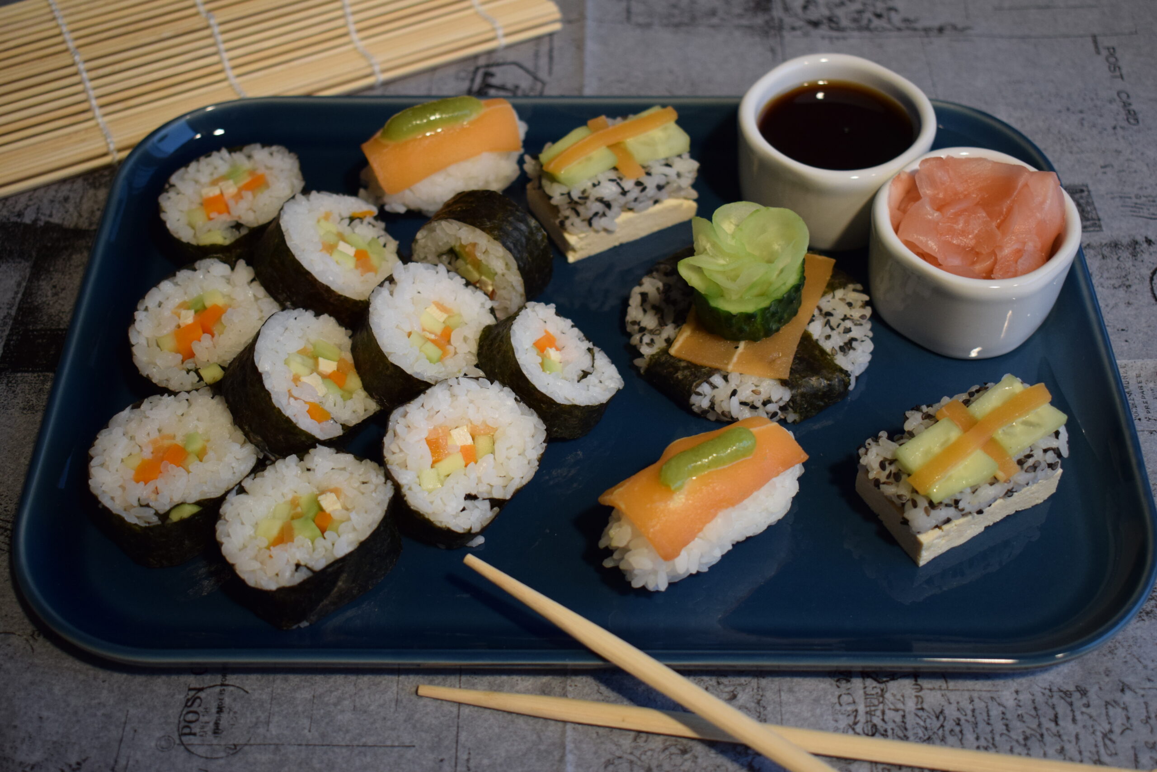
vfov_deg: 26.5
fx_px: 1639
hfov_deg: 38.9
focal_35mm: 51
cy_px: 386
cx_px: 578
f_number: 4.5
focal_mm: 34
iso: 1000
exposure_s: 1/125
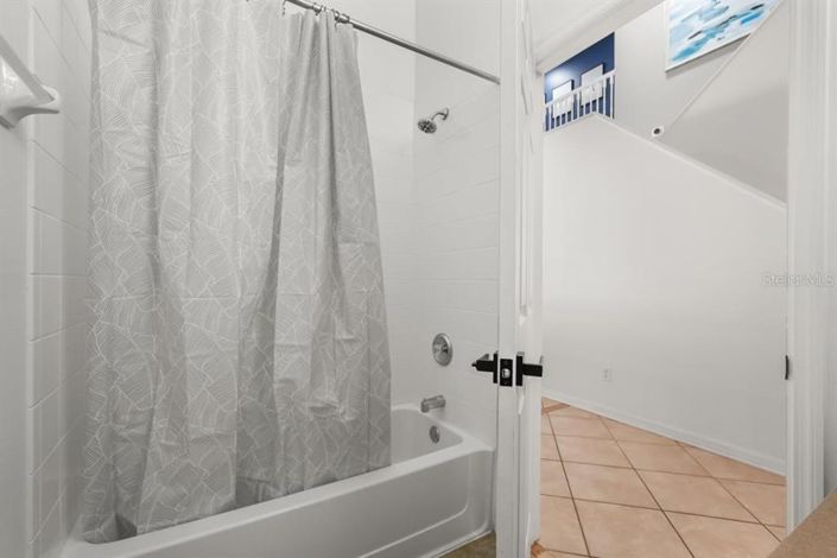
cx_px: 418
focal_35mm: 16
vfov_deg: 73.7
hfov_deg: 96.7
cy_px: 279
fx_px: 372
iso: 1600
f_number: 7.1
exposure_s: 1/30
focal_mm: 16
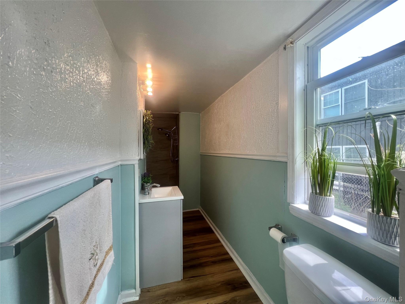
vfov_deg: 89.9
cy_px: 152
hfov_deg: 106.2
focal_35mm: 13
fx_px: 152
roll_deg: -0.2
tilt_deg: -0.4
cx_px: 202
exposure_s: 1/120
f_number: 1.8
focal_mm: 1.57
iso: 80
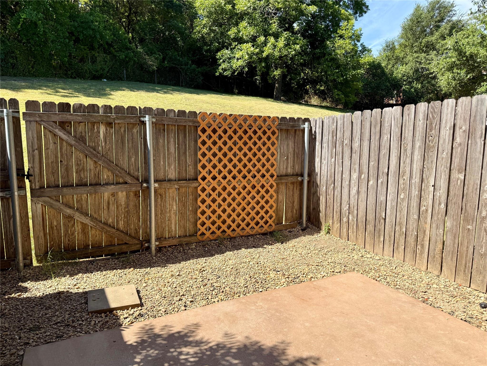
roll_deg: -0.5
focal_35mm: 24
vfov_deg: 56.8
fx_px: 338
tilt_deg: -7.0
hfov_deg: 71.6
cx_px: 244
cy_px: 183
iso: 80
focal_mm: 6.76
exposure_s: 1/3021
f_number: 1.78
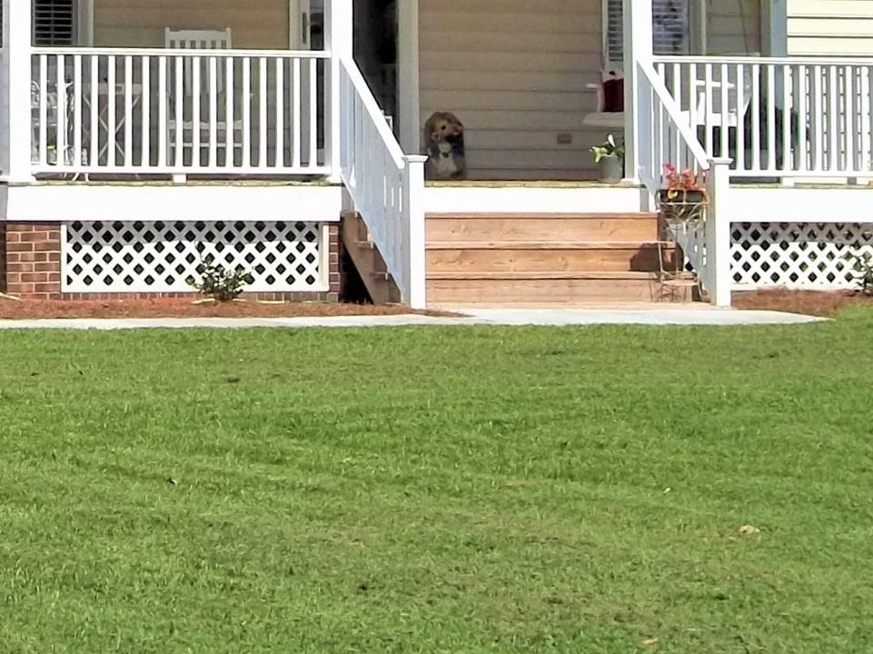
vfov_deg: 9.5
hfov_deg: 12.4
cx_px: -367
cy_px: -246
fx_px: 3857
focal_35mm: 153
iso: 64
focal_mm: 8.8
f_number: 11.1
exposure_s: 1/160
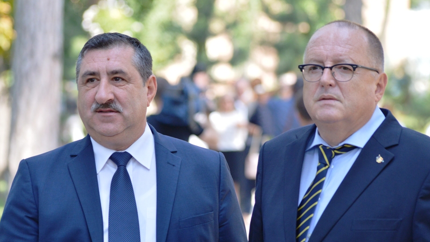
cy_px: 137
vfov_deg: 5.7
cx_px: 215
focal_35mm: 213
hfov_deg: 10.1
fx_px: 2423
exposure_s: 1/640
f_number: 4.2
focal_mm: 135
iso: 800
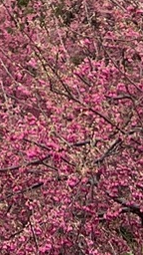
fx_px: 1502
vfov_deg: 7.8
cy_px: -616
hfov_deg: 5.2
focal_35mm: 223
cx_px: -253
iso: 50
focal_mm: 5.7
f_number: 1.5
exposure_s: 1/639
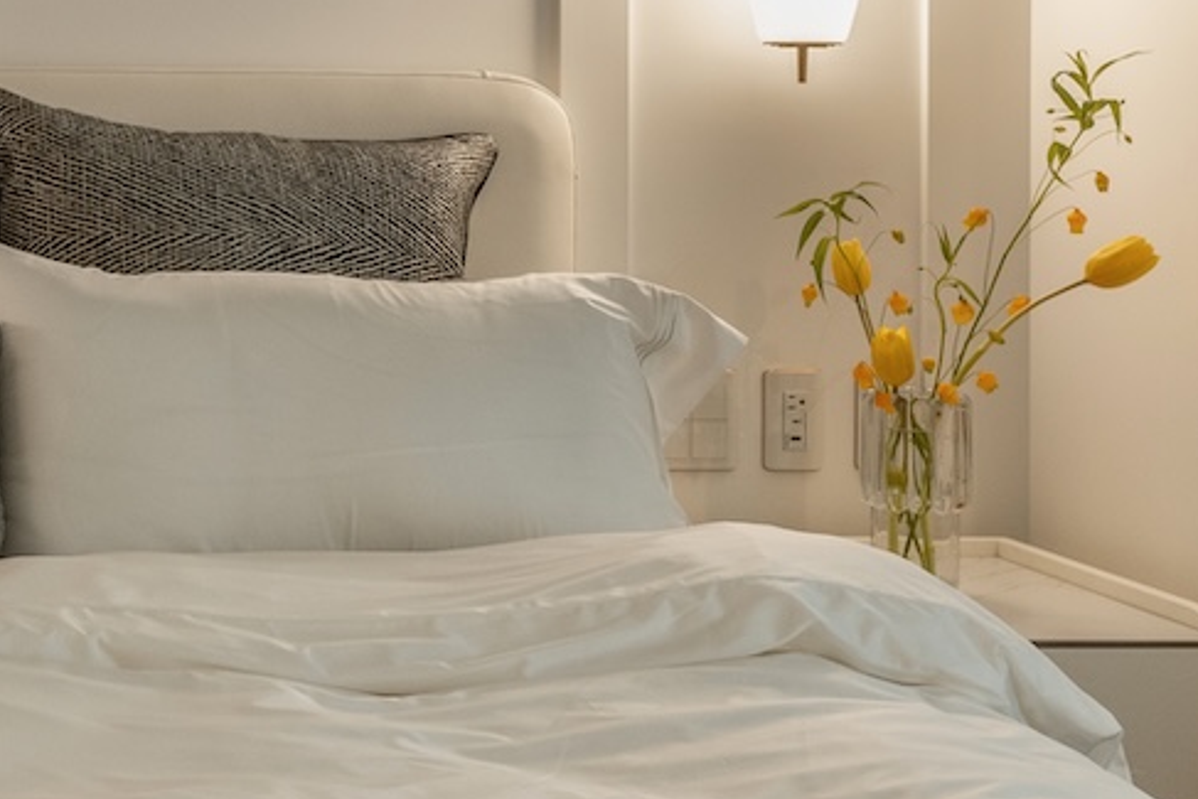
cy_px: 103
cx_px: -241
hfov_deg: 25.5
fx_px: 2363
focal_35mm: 71
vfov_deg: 18.9
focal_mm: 18
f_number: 5
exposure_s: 1/13
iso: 100
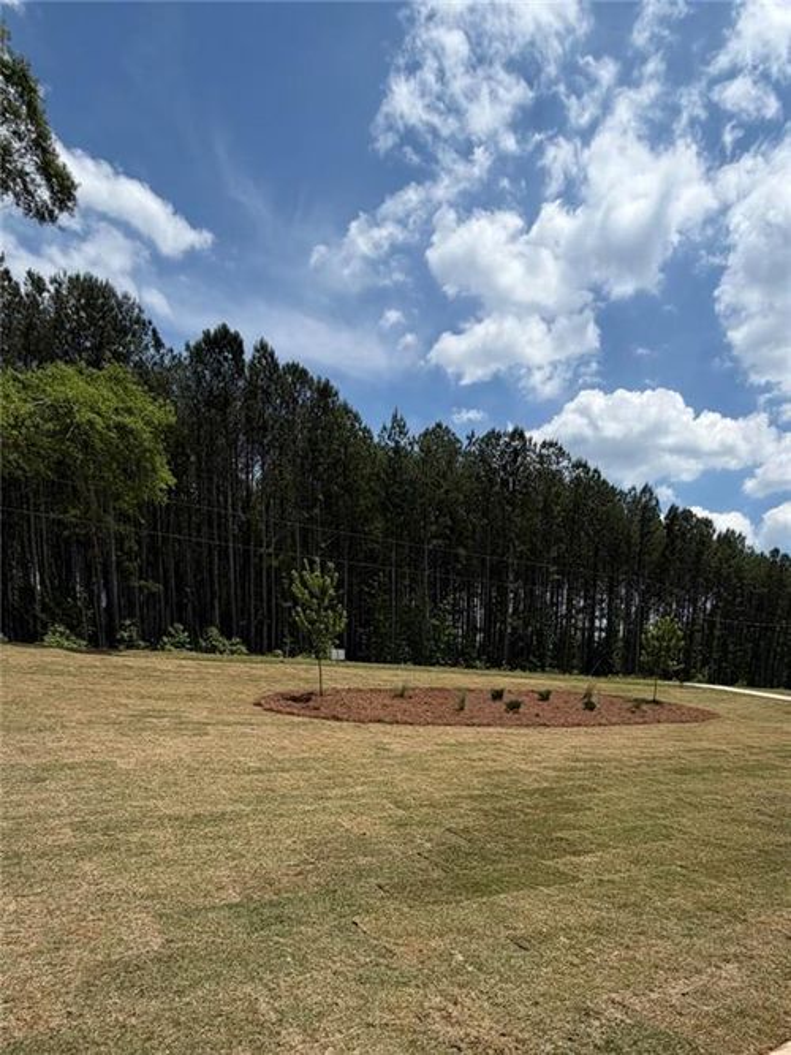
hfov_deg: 85.7
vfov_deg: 102.1
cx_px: 396
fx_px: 427
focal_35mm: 14
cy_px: 528
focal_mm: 2.22
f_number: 2.2
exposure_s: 1/1431
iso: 20
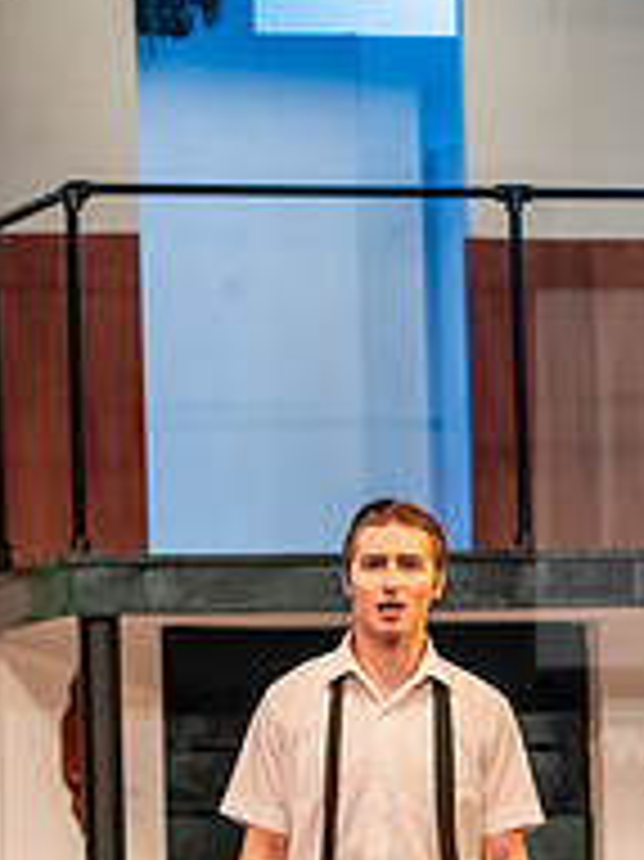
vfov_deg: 6.9
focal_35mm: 286
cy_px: 835
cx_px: 401
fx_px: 7102
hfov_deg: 5.2
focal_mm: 98
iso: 2500
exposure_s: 1/200
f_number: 3.5
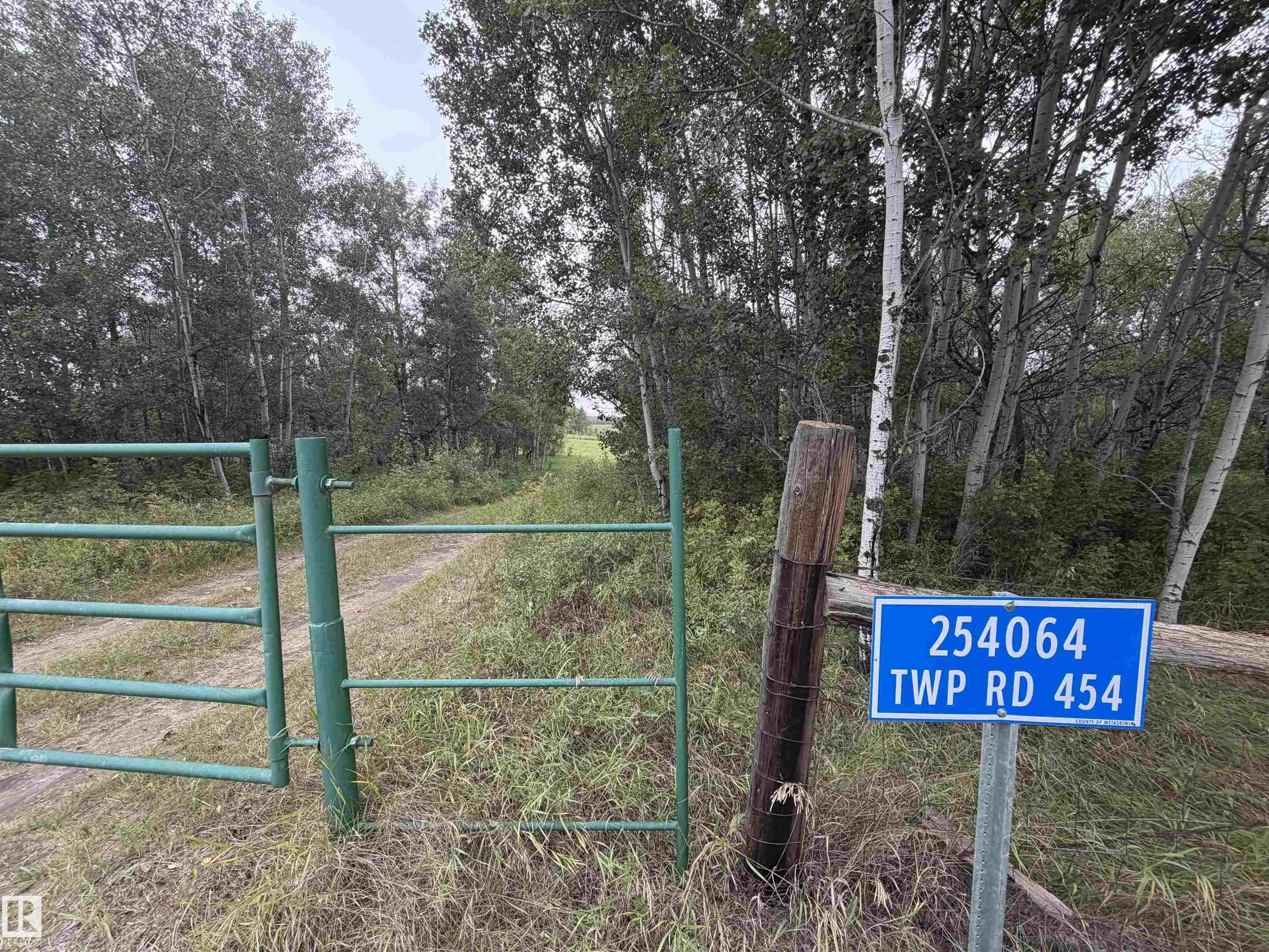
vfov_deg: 85.7
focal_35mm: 14
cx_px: 634
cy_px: 476
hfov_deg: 102.1
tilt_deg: -5.1
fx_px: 513
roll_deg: +1.9
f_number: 2.2
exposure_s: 1/167
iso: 50
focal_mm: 2.22
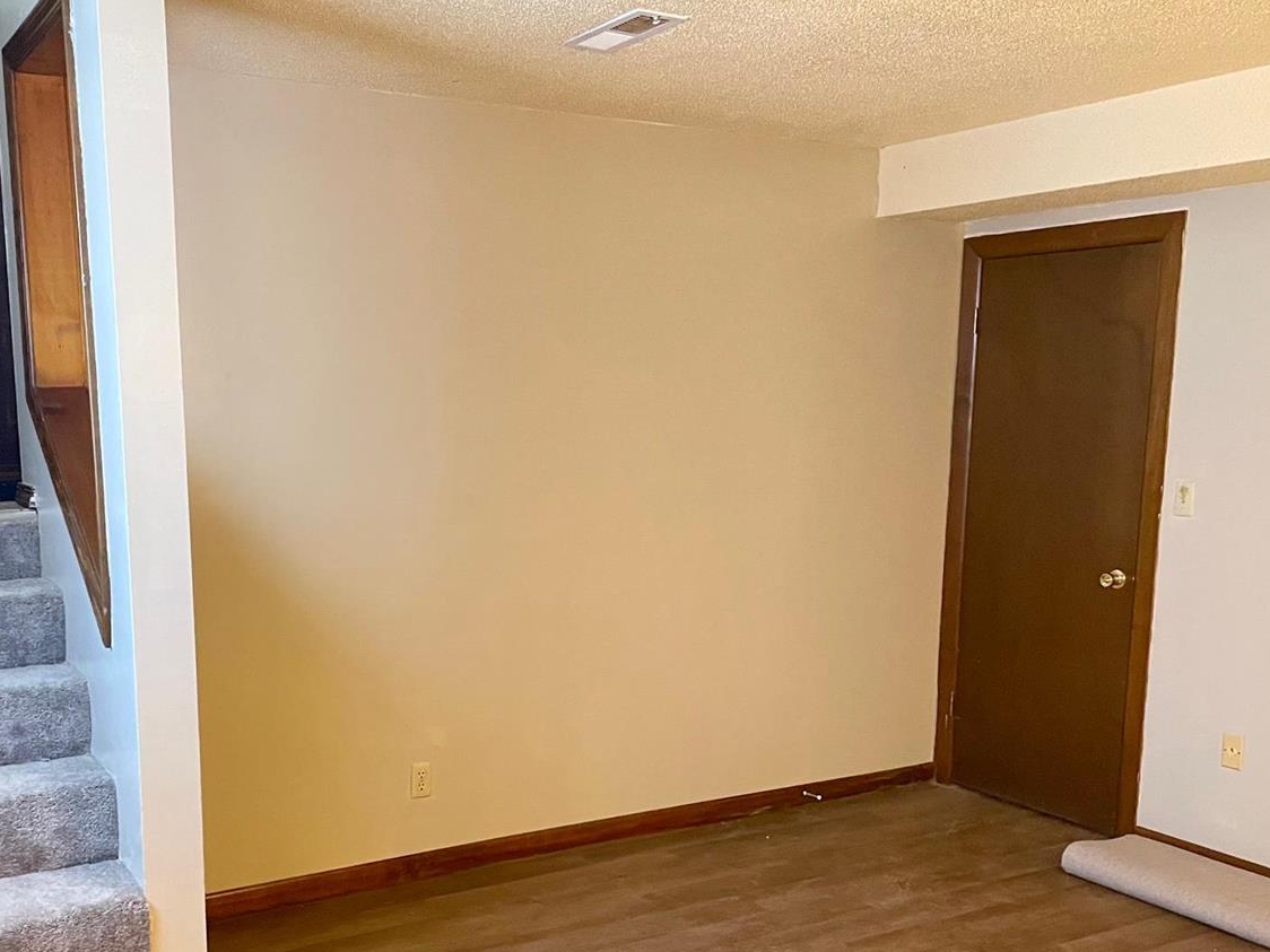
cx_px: 539
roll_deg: +0.3
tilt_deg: -10.4
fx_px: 1357
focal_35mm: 37
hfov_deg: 50.0
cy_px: 622
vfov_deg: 38.3
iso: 500
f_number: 1.6
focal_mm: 4.2
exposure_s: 1/60
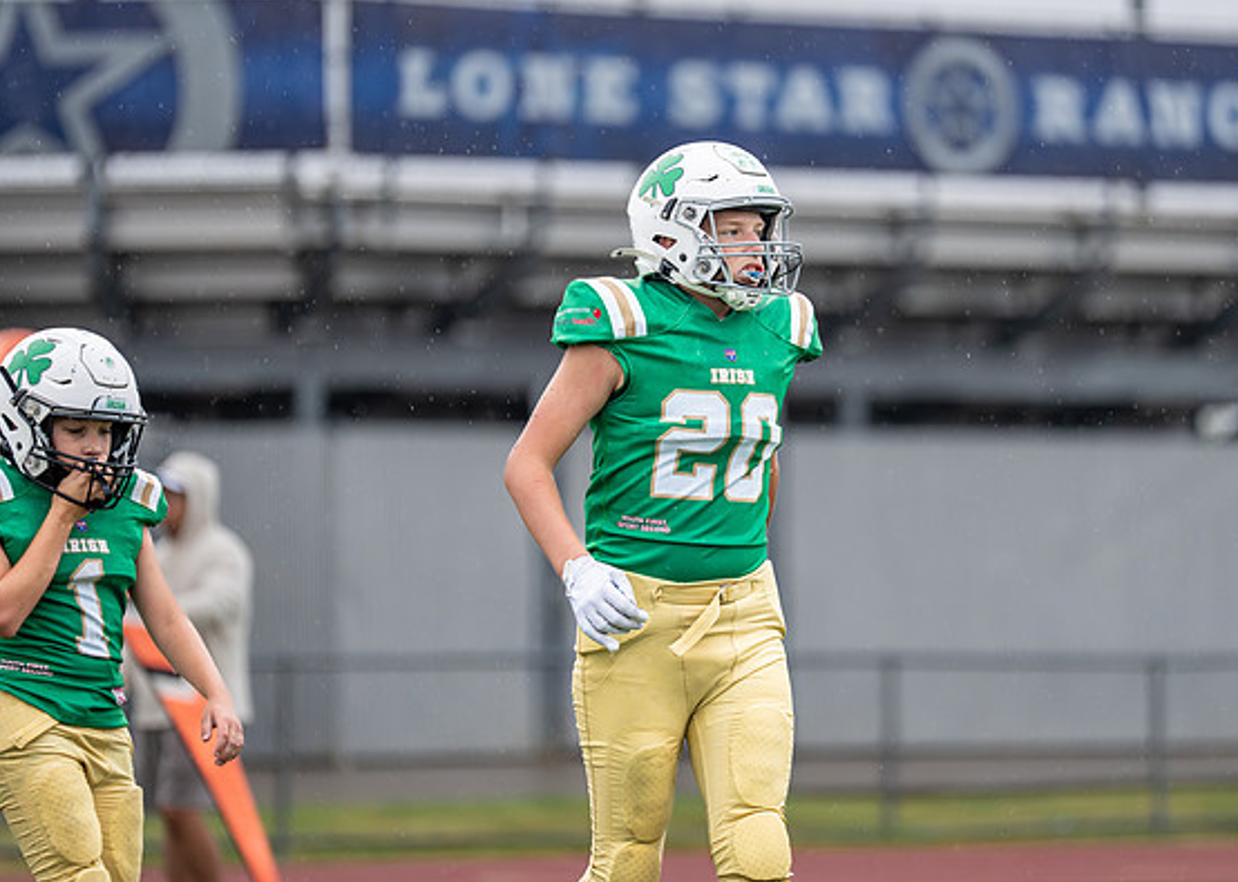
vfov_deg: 5.3
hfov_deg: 7.5
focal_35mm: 269
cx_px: 691
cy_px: 370
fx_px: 9452
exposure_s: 1/1000
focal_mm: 200
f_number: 2.8
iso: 400
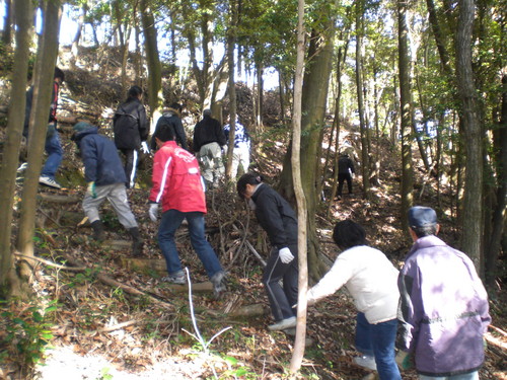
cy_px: 190
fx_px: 557
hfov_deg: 49.0
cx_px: 254
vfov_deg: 37.7
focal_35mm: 38
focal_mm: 6.3
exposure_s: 1/60
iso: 200
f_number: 3.1
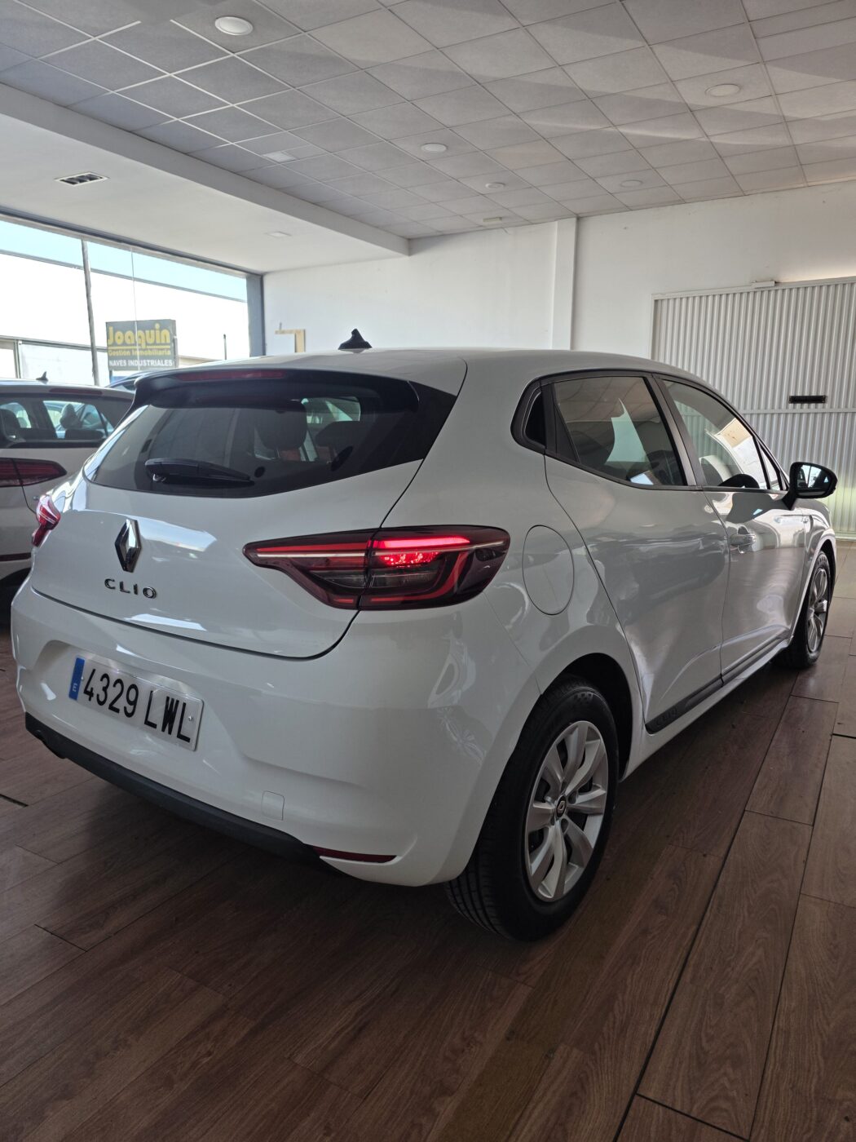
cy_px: 571
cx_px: 428
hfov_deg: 58.9
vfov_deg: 73.9
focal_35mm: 23
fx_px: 758
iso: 40
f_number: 1.7
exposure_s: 1/180
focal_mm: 6.3
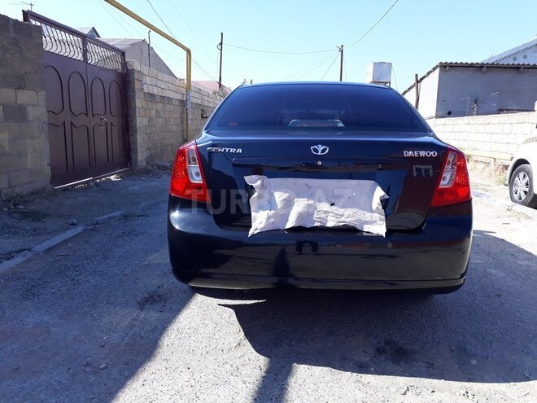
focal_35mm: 27
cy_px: 202
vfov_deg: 51.4
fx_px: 419
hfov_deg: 65.3
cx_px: 268
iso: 40
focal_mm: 3.6
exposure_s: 1/786
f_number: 1.9
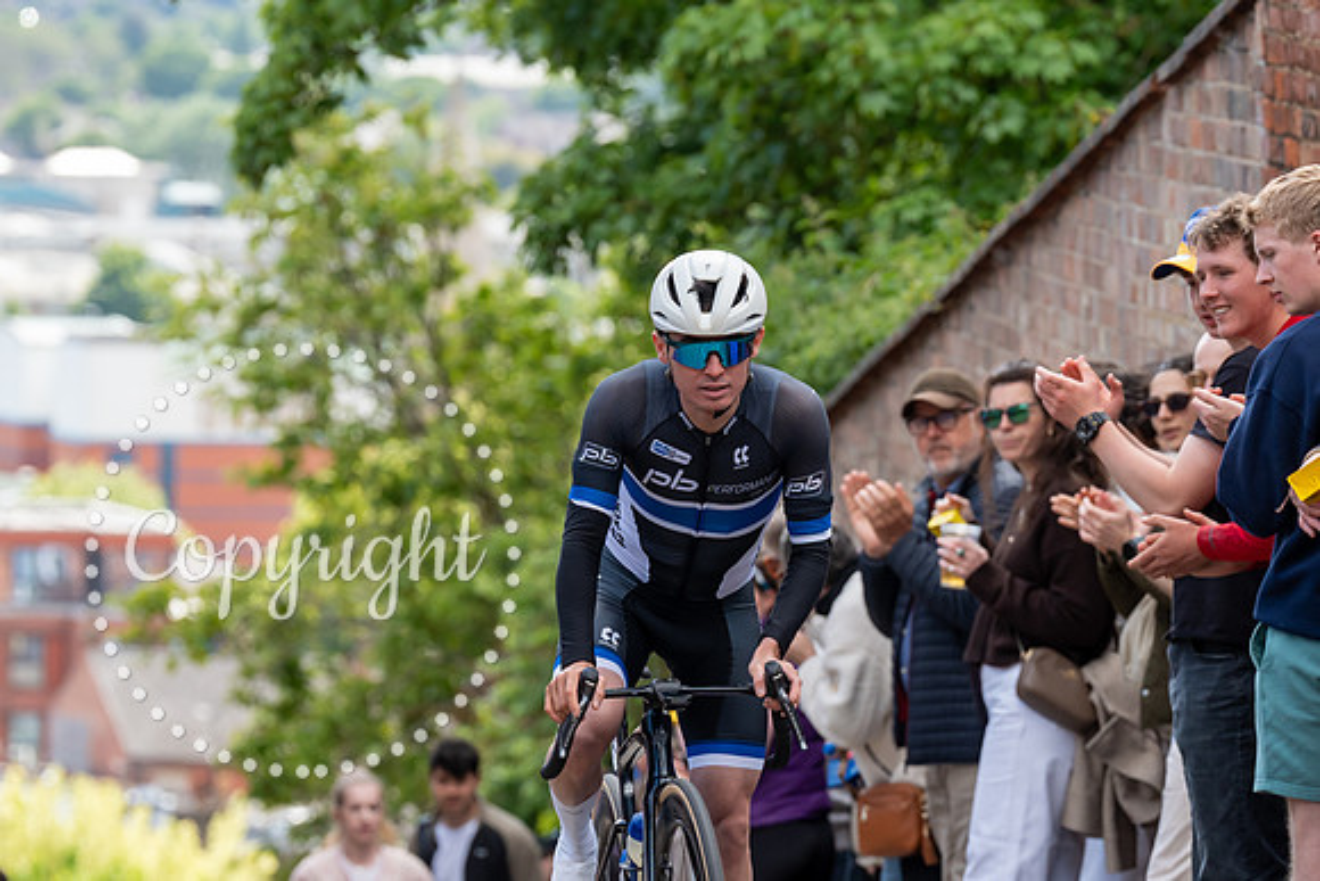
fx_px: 10105
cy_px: 402
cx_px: 835
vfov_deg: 5.0
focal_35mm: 276
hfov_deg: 7.5
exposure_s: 1/1000
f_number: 5
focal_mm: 167
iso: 800
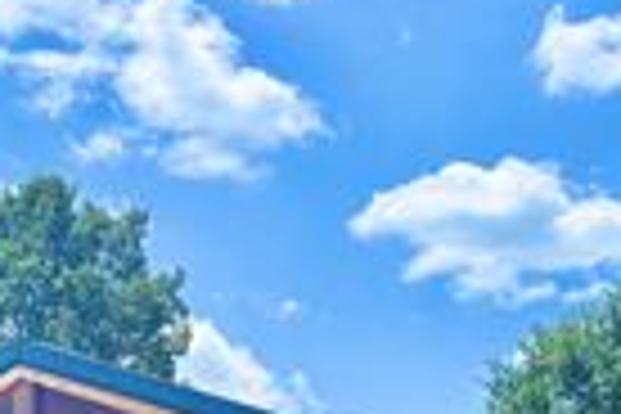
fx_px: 1690
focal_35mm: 98
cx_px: 418
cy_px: 704
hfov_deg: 20.7
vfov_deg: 12.9
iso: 50
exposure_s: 1/3937
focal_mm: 5.96
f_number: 1.6
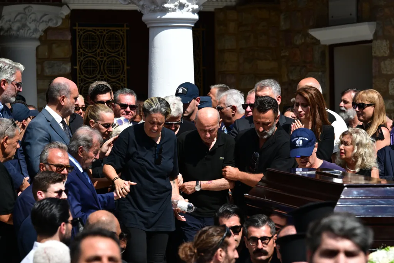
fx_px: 2189
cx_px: 197
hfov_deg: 10.3
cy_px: 132
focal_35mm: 200
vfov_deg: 6.9
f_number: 8
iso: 800
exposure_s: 1/2000
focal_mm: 200
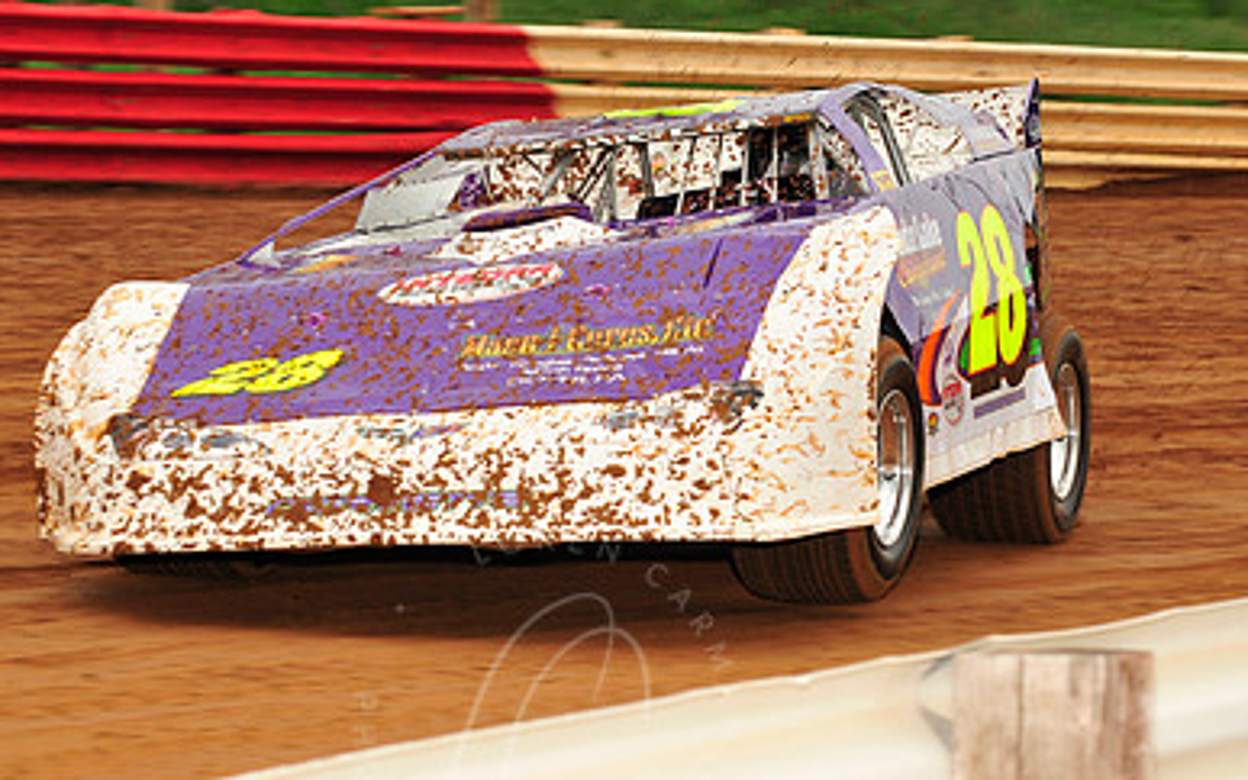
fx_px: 5817
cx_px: 545
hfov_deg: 12.2
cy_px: 425
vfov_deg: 7.7
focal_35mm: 171
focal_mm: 112
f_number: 8
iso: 640
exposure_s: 1/320
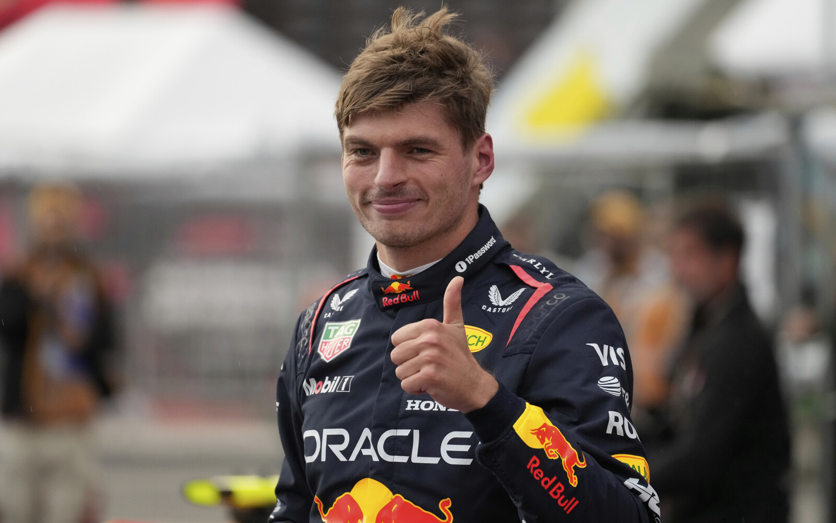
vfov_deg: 3.9
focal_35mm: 340
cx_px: 418
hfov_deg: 6.2
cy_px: 255
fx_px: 7746
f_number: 5.6
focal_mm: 333
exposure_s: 1/800
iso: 3200
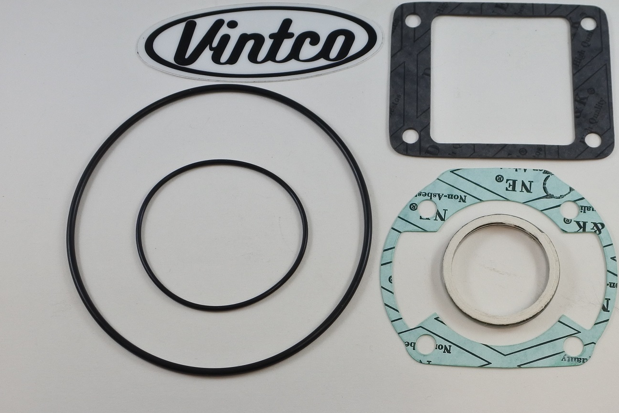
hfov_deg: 45.3
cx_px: 359
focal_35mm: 43
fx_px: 739
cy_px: 191
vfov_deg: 31.2
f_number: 3.8
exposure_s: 1/250
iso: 400
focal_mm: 11.8
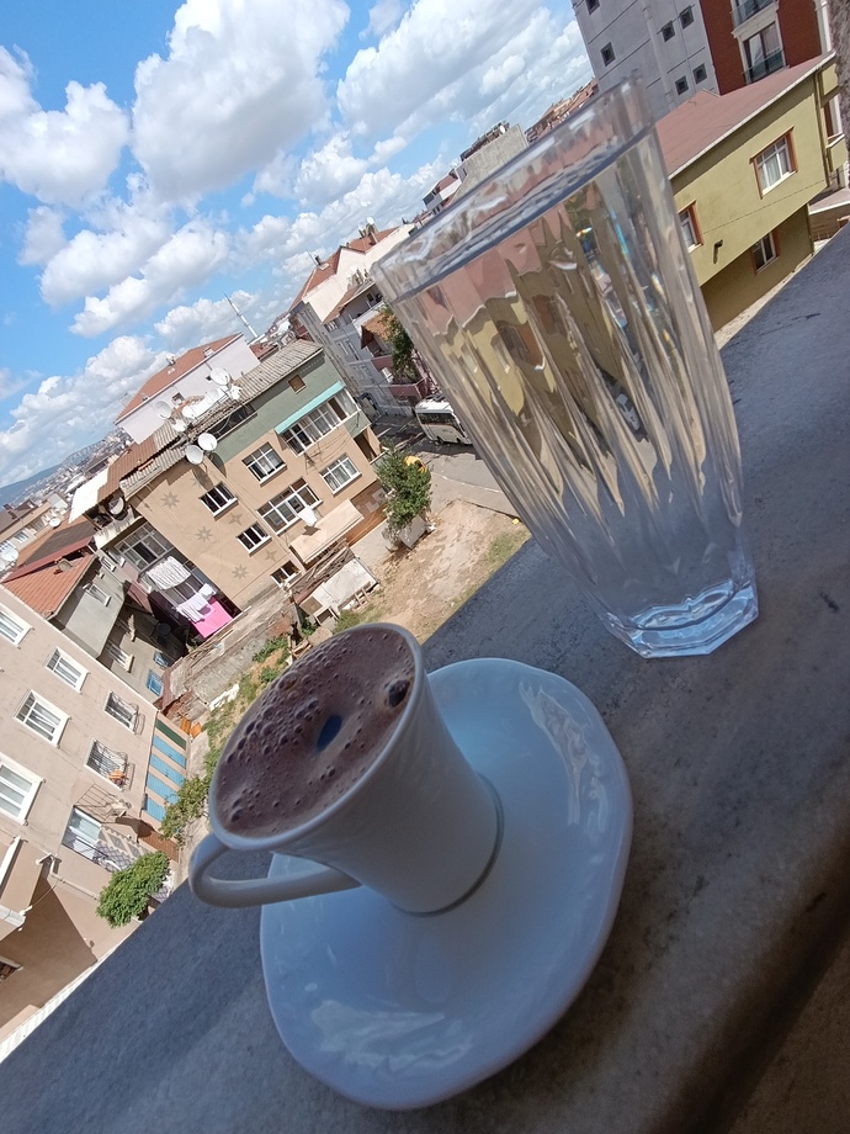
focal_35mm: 16
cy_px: 567
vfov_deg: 94.5
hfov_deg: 78.1
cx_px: 425
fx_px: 524
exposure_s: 1/865
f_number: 2.2
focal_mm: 1.65
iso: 50
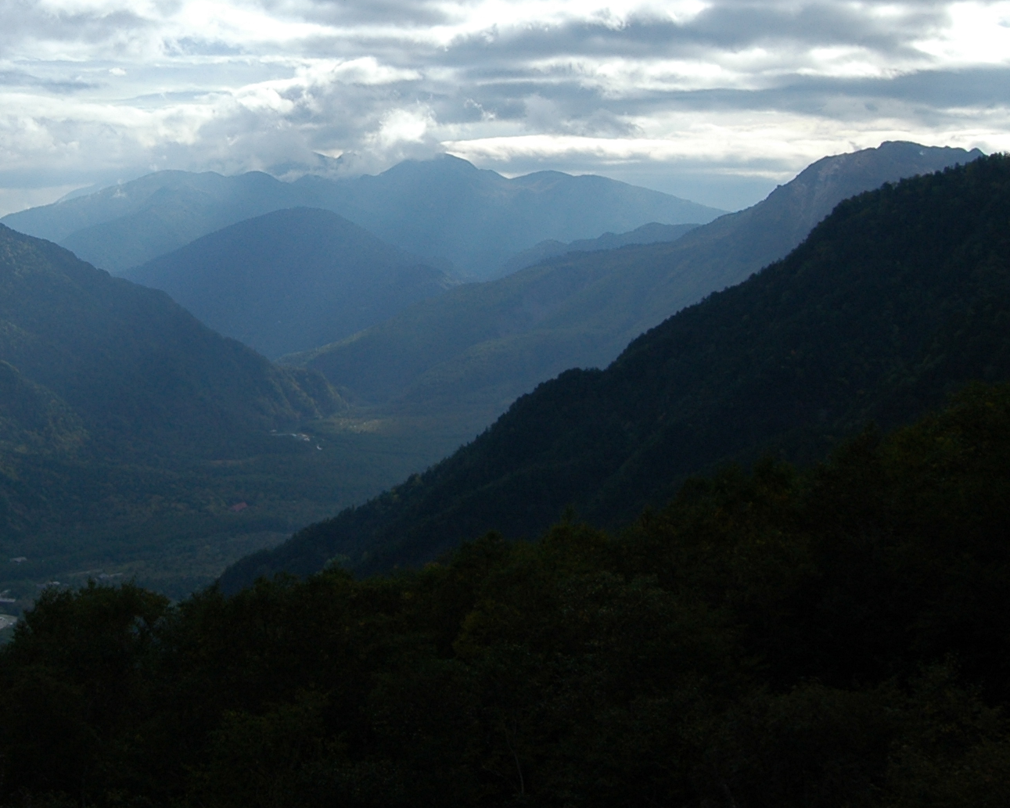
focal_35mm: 59
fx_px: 1764
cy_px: 148
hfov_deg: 31.2
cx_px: 203
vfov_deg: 25.3
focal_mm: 18
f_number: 11
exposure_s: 1/350
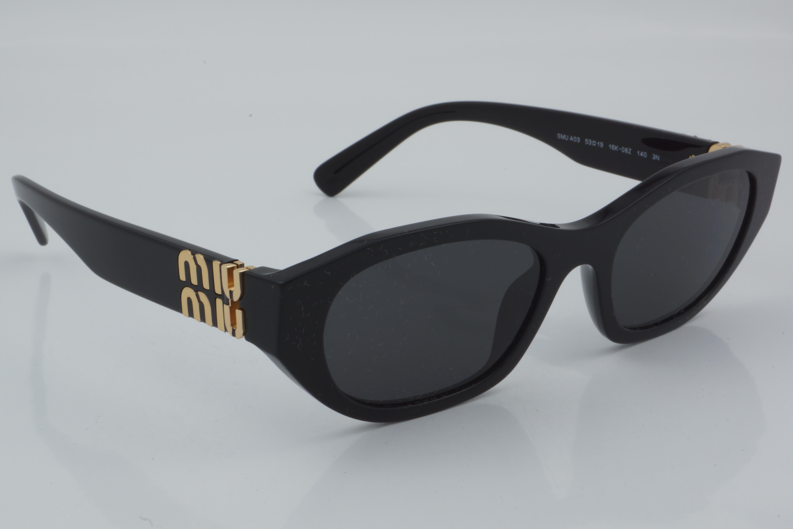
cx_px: 396
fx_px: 1652
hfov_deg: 27.0
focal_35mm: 75
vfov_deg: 18.2
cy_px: 264
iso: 100
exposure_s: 1/4
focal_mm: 50
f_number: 32
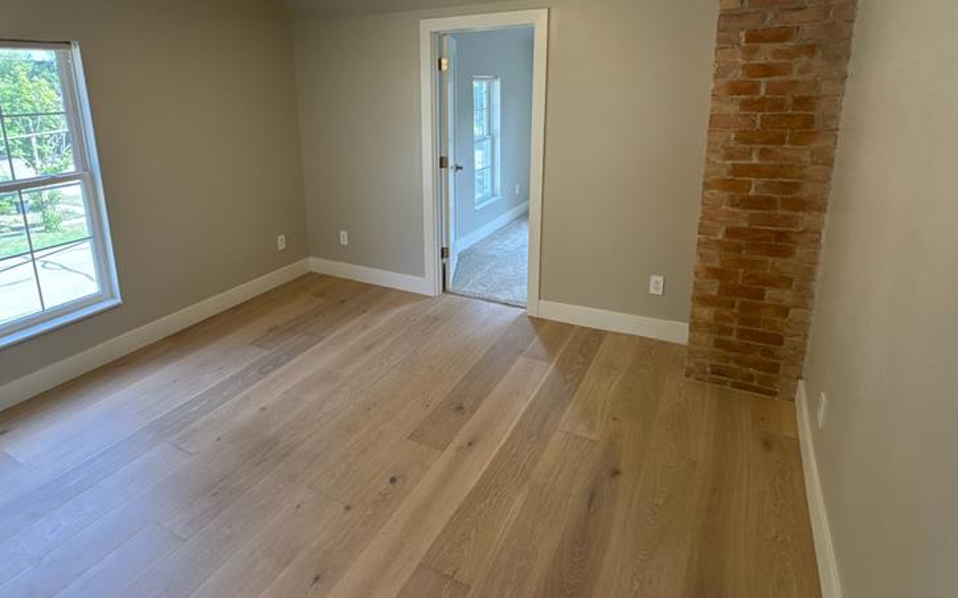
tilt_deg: -13.1
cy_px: 209
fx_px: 548
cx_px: 422
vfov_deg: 56.2
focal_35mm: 21
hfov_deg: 82.0
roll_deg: +0.9
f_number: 2.2
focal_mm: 2.22
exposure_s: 1/120
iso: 125
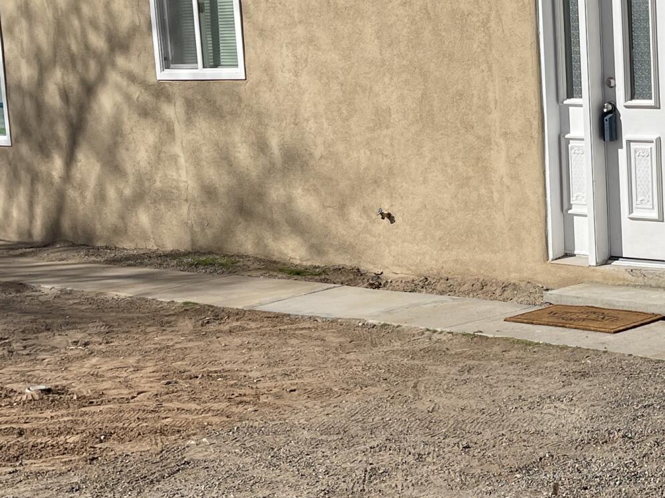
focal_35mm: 76
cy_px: 229
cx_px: 642
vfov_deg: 19.4
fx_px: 1460
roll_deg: +2.5
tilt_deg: -8.8
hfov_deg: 24.6
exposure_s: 1/7937
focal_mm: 5.1
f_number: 1.6
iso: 32
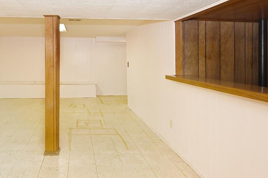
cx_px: 119
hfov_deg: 75.8
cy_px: 87
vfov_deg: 55.1
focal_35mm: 23
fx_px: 171
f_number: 8
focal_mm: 14
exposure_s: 1/60
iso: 800
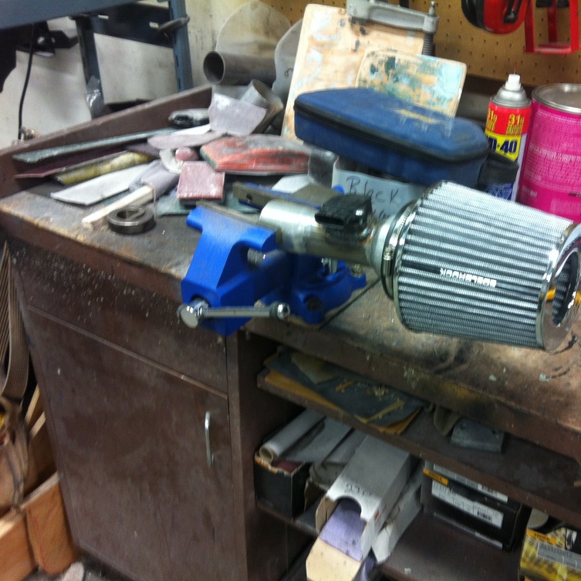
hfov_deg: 39.5
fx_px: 798
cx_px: 390
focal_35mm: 42
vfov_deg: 40.0
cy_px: 292
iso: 100
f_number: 2.8
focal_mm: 3.85
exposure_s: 1/15
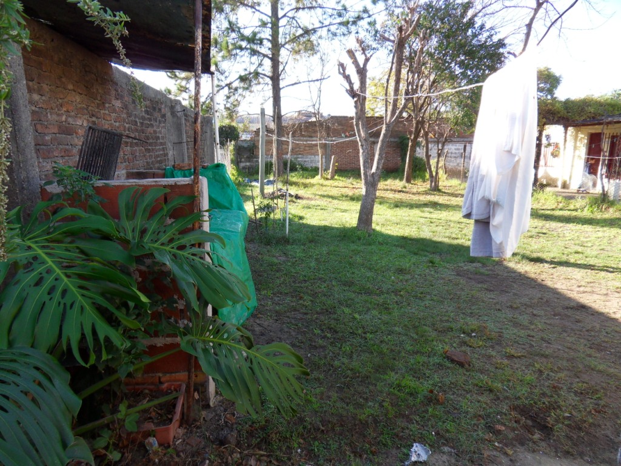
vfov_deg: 56.8
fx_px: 431
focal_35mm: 24
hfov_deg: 71.6
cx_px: 310
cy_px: 233
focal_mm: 4.2
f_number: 3.3
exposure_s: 1/125
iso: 80
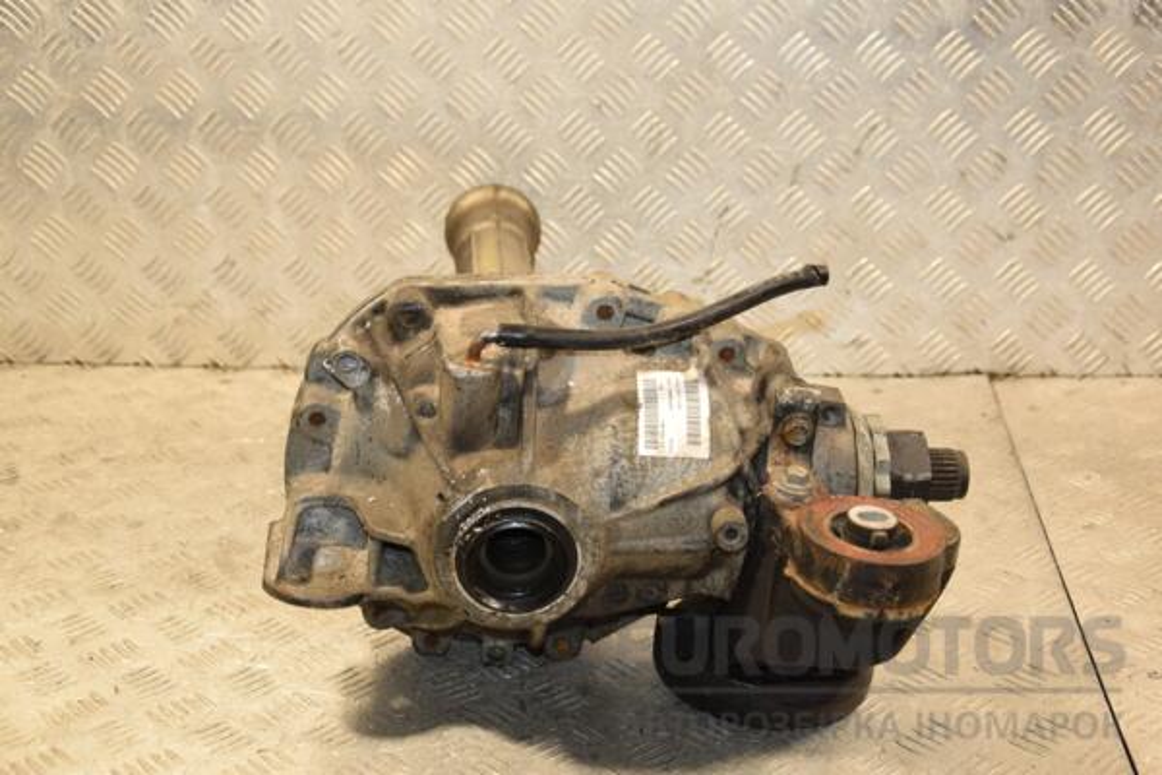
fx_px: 1840
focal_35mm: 57
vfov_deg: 23.8
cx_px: 581
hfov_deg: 35.1
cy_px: 388
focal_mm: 38
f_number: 5
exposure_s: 1/125
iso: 800
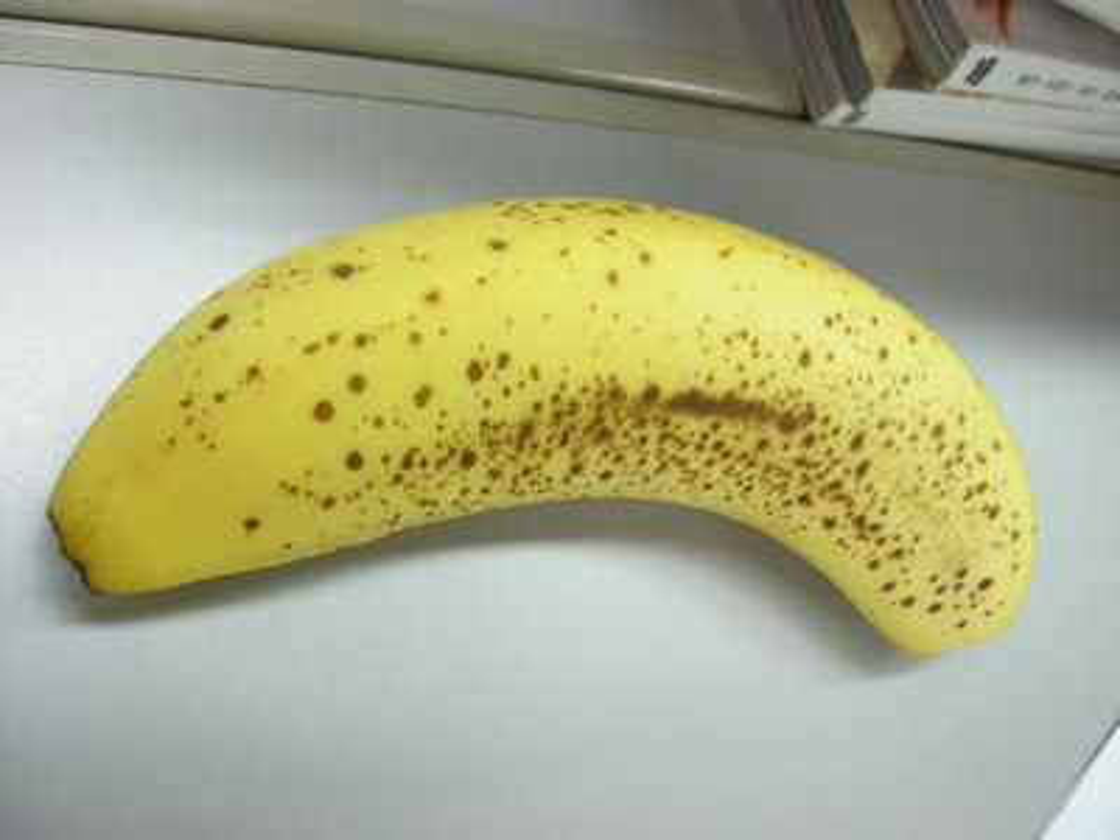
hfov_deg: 52.6
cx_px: 560
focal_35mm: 35
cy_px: 420
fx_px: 1132
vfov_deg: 40.7
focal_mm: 7.5
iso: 400
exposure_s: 1/68.7
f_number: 3.4
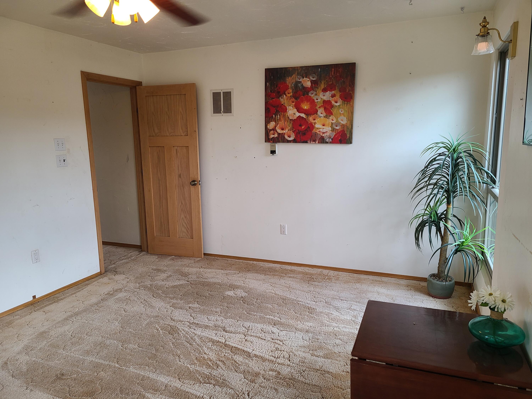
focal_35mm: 26
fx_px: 400
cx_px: 266
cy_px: 200
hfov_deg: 67.3
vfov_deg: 53.1
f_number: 1.8
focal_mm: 5.4
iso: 64
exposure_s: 1/60
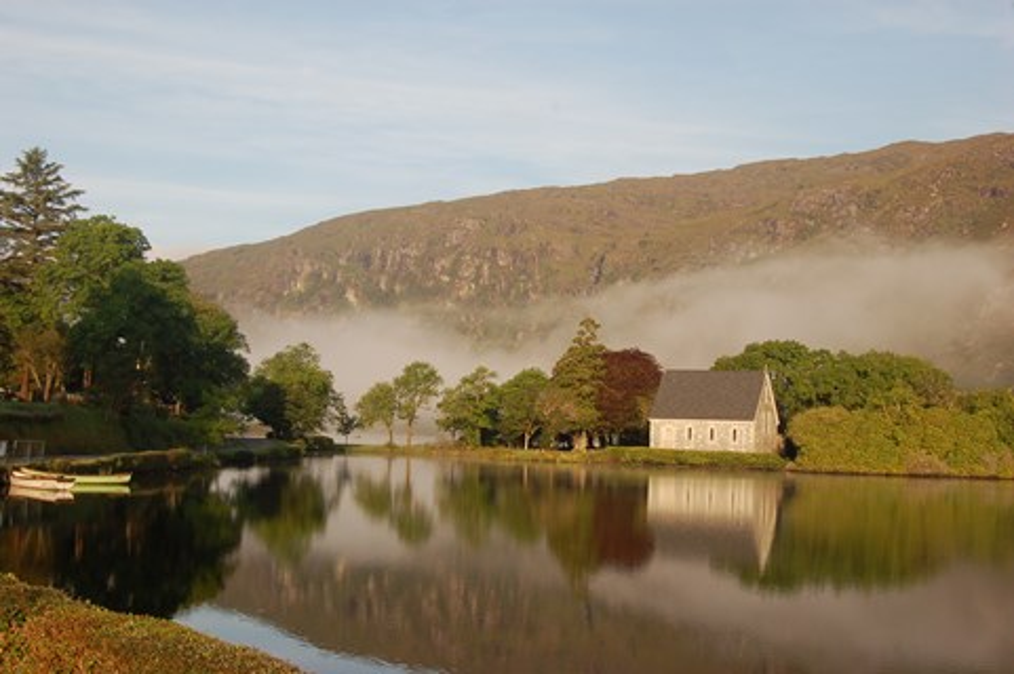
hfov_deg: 42.4
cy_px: 337
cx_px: 507
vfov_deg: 28.9
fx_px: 1309
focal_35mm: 46
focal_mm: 31
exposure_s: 1/250
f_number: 10
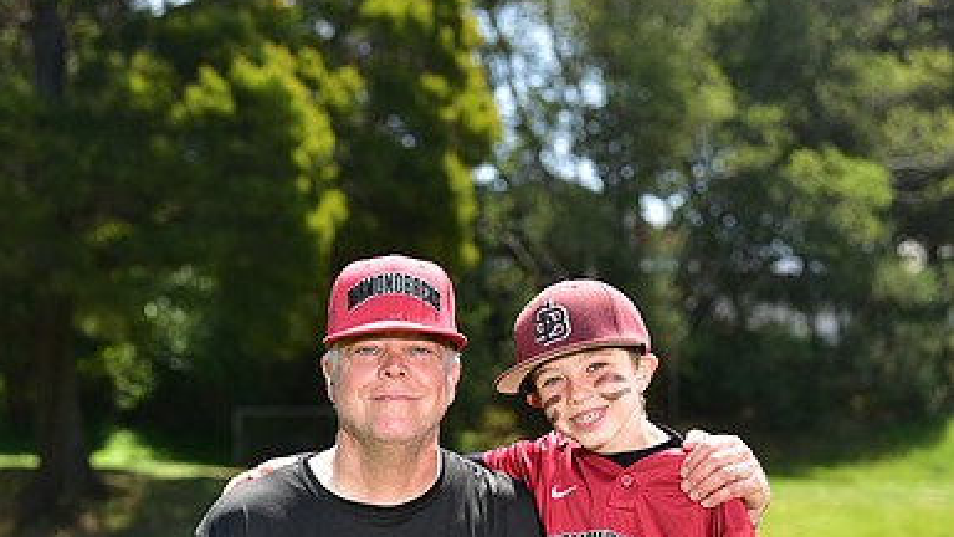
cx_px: 476
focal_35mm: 136
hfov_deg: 15.8
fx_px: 3440
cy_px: 686
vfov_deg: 8.8
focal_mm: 86
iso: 80
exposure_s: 1/200
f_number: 5
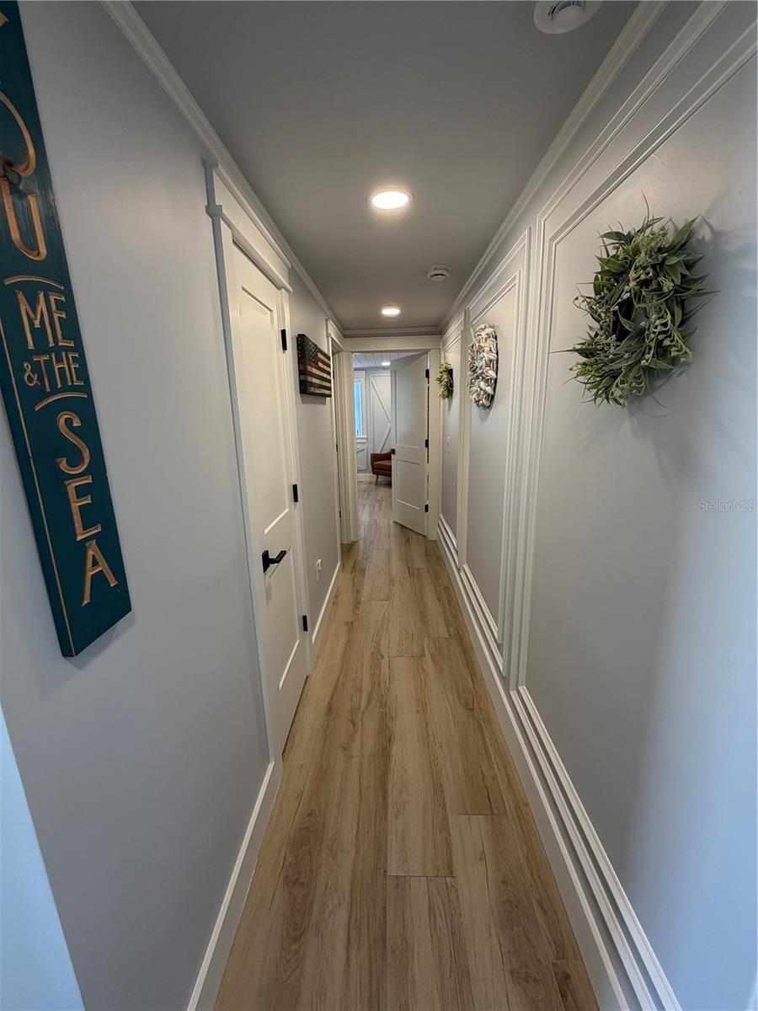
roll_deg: +0.2
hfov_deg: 85.7
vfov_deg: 102.1
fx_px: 409
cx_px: 379
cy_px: 506
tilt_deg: -13.5
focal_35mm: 14
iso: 200
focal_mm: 2.22
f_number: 2.2
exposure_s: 1/121
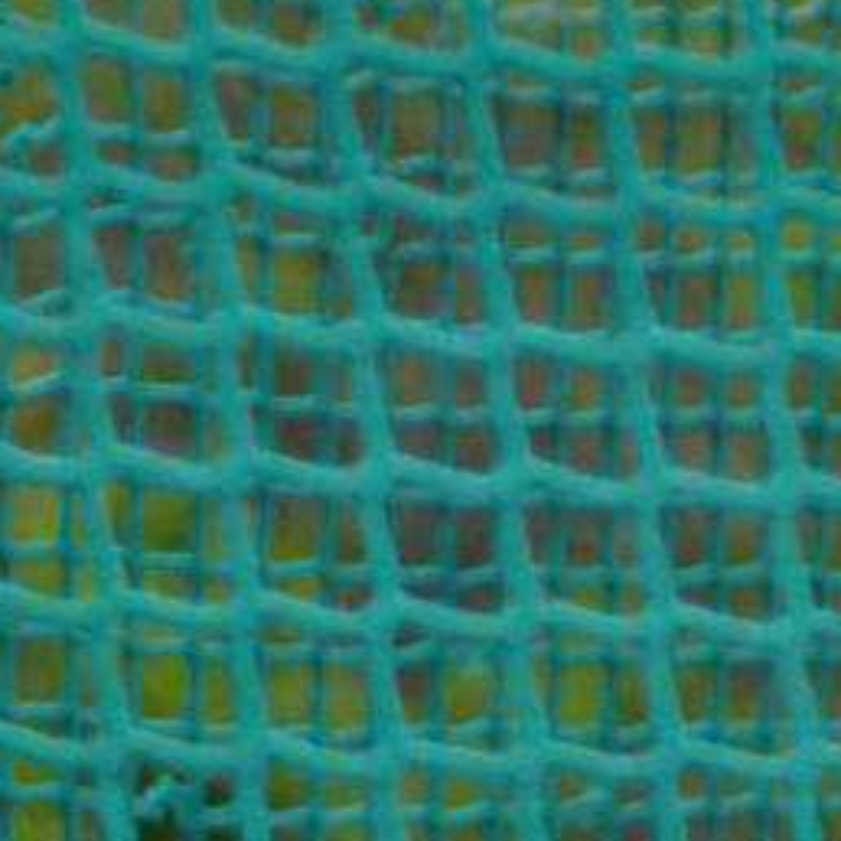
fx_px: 55633
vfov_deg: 0.9
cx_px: 334
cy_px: 2794
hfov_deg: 0.9
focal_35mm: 2024
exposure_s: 1/1000
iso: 500
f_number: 6.3
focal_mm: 200
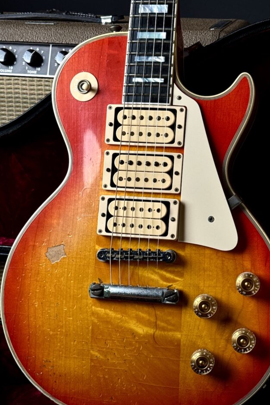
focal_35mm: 68
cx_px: 152
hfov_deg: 20.0
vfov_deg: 29.7
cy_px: 204
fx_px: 766
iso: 64
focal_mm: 6.76
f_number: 1.78
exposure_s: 1/222
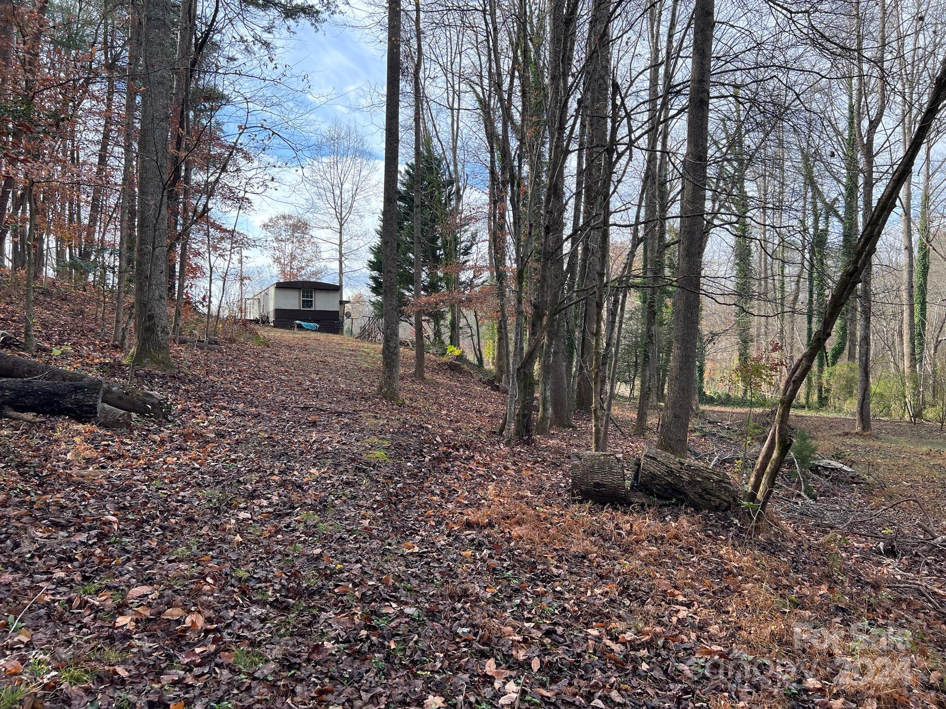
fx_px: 711
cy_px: 354
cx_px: 473
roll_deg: +0.6
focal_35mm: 26
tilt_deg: +0.8
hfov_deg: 67.3
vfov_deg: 53.1
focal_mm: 5.7
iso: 50
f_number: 1.5
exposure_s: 1/753
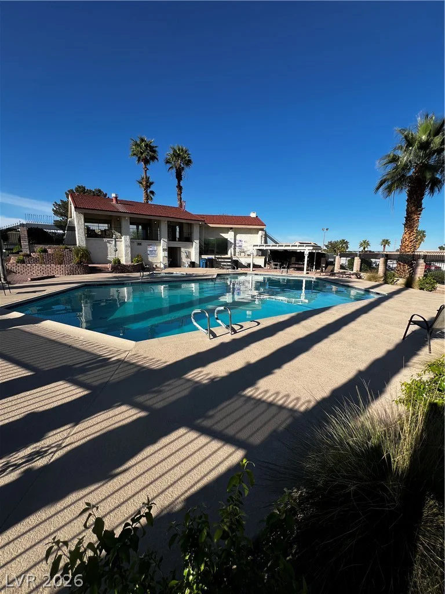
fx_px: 223
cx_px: 222
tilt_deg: -9.7
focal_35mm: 13
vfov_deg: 106.2
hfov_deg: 89.9
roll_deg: -1.2
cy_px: 297
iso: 32
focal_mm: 1.57
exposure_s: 1/1727
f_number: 1.8
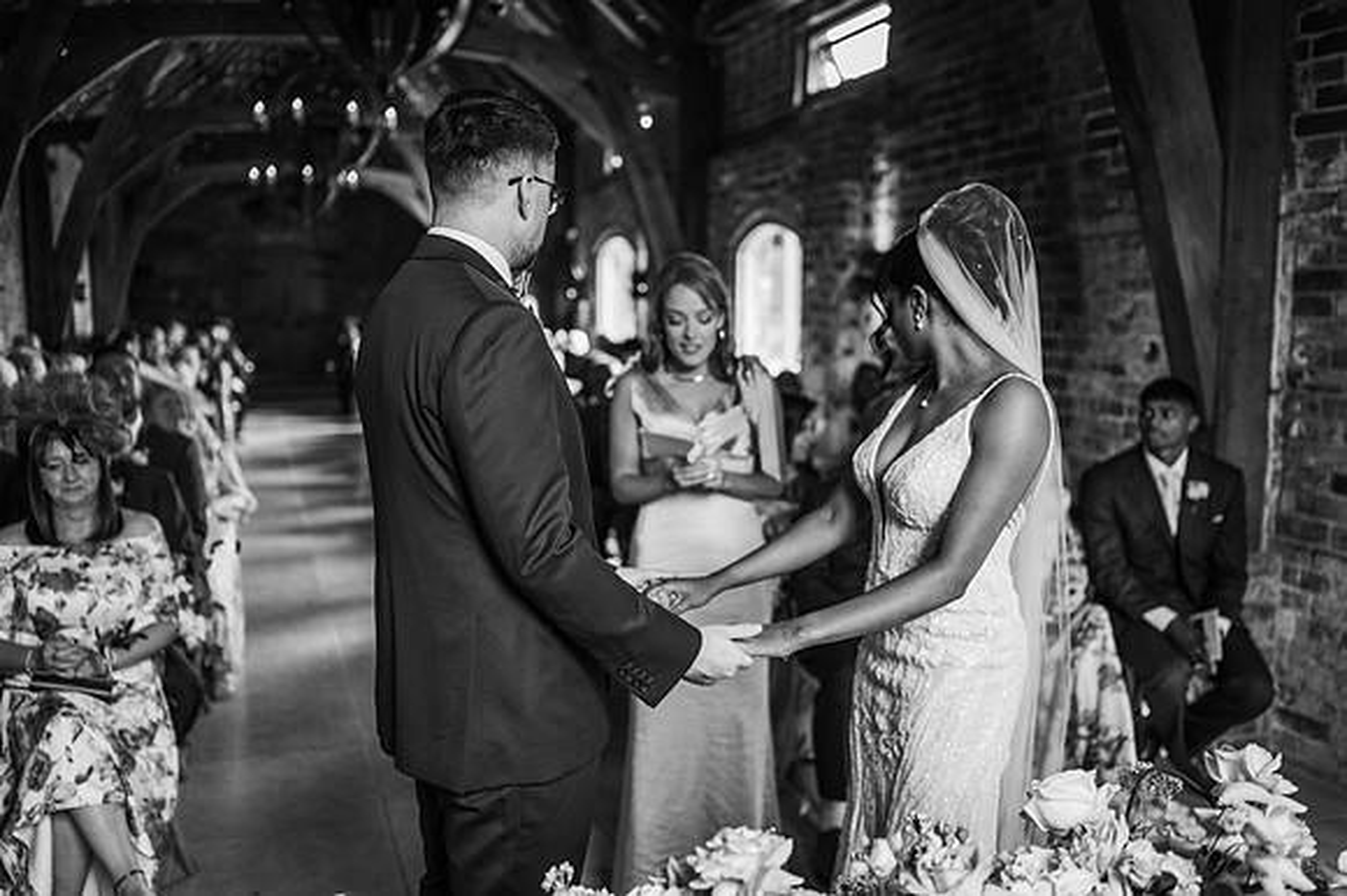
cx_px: 674
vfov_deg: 37.8
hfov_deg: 54.5
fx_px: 1309
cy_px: 448
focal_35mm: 35
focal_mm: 35
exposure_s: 1/200
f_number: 2
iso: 450
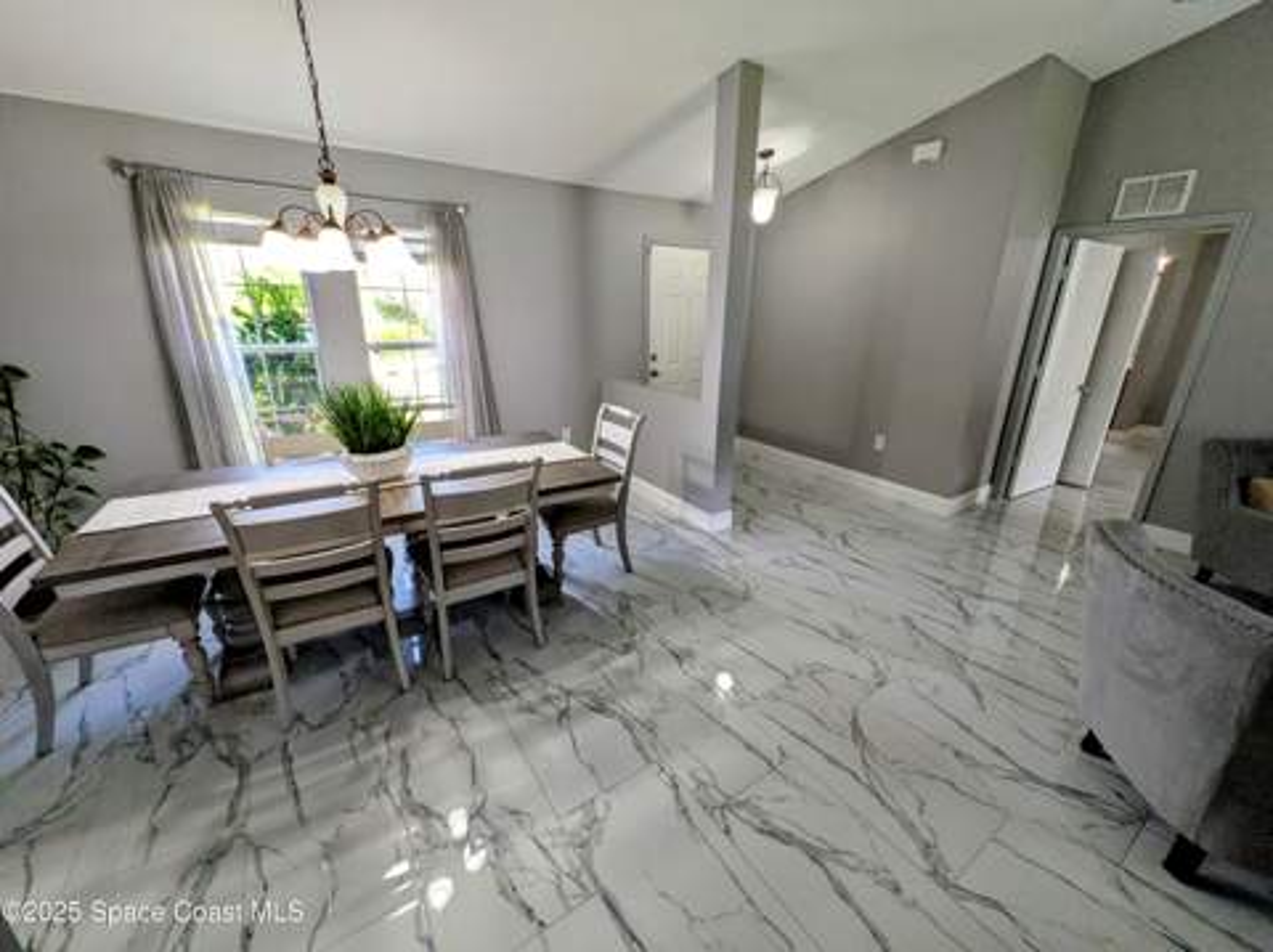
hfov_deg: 106.2
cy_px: 476
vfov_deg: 89.8
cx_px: 636
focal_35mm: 13
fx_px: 478
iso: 62
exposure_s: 1/60
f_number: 2.2
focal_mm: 1.54
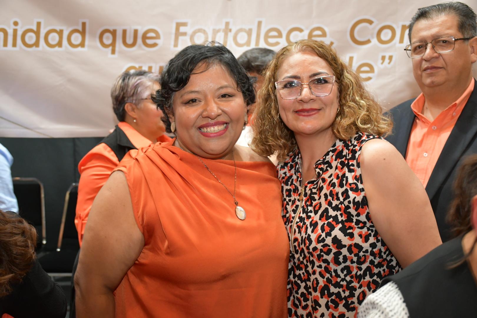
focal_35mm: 48
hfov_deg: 41.1
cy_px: 159
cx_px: 238
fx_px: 636
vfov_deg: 28.1
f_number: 4
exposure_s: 1/60
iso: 2000
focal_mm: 32
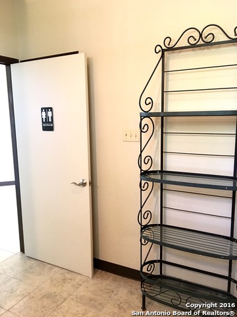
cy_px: 158
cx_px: 118
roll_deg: +1.4
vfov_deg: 61.7
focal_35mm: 29
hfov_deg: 48.2
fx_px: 265
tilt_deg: -9.4
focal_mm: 4.15
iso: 100
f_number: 2.2
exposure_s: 1/15
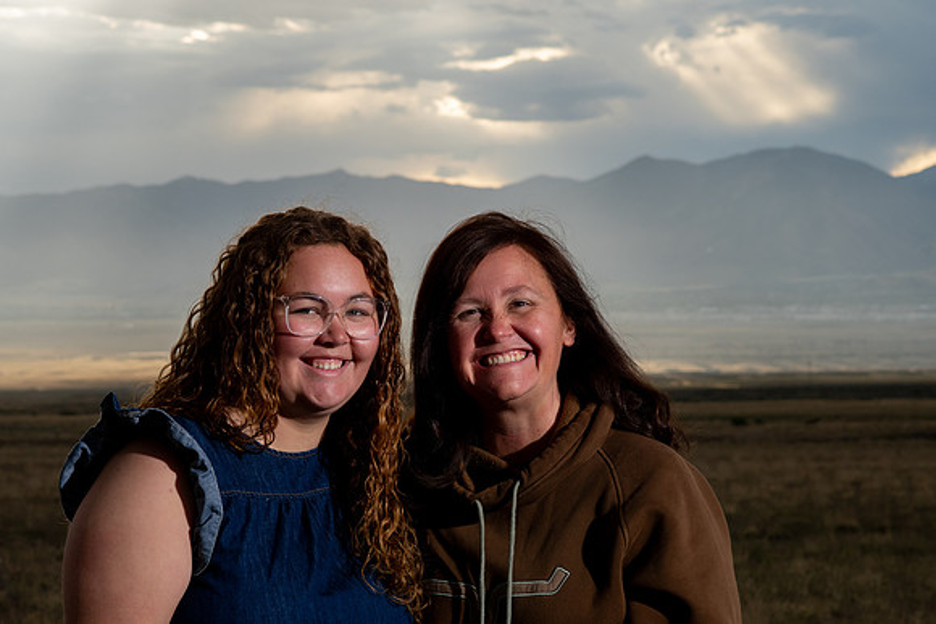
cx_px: 465
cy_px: 312
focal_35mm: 129
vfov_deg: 10.6
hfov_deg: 15.9
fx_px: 3355
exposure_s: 1/160
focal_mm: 85
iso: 200
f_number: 11
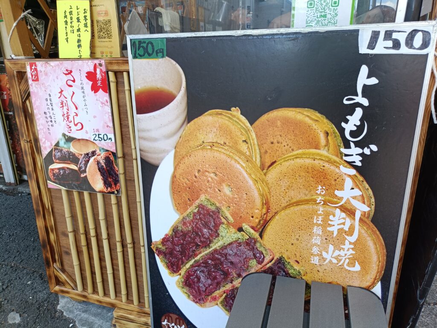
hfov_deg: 69.4
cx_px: 218
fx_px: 316
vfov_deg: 54.9
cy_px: 164
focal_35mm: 25
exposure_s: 1/120
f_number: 1.7
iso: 160
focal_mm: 4.7
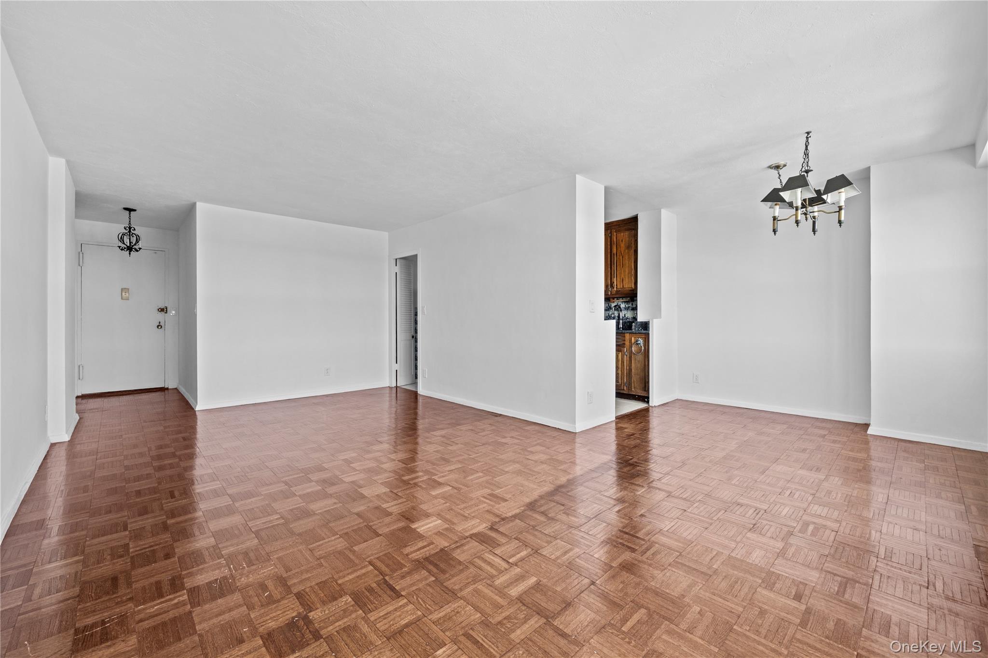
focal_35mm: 14
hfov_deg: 104.3
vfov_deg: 81.2
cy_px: 329
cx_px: 494
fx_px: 384
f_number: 9.5
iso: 250
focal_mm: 14
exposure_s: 1/10
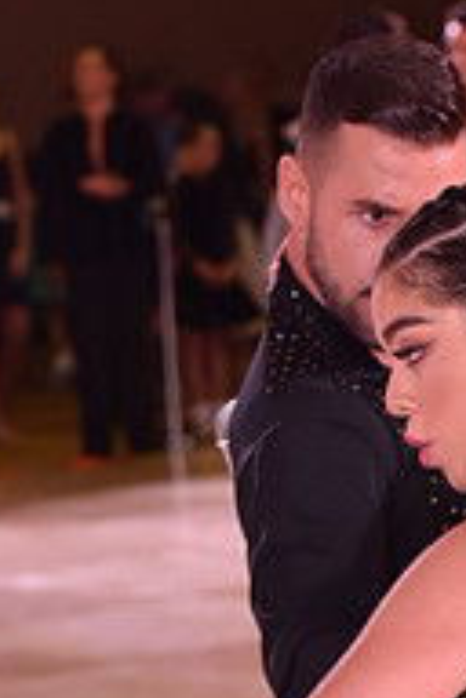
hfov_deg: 6.5
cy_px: 836
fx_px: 4097
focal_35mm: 211
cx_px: 548
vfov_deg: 9.6
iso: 1250
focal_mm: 70
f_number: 4.5
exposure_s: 1/250
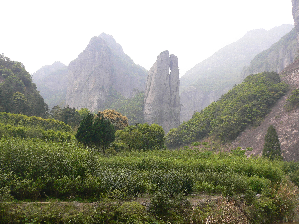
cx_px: 150
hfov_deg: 52.6
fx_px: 302
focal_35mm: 35
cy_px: 112
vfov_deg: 40.7
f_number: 5.6
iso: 80
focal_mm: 5.8
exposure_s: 1/160
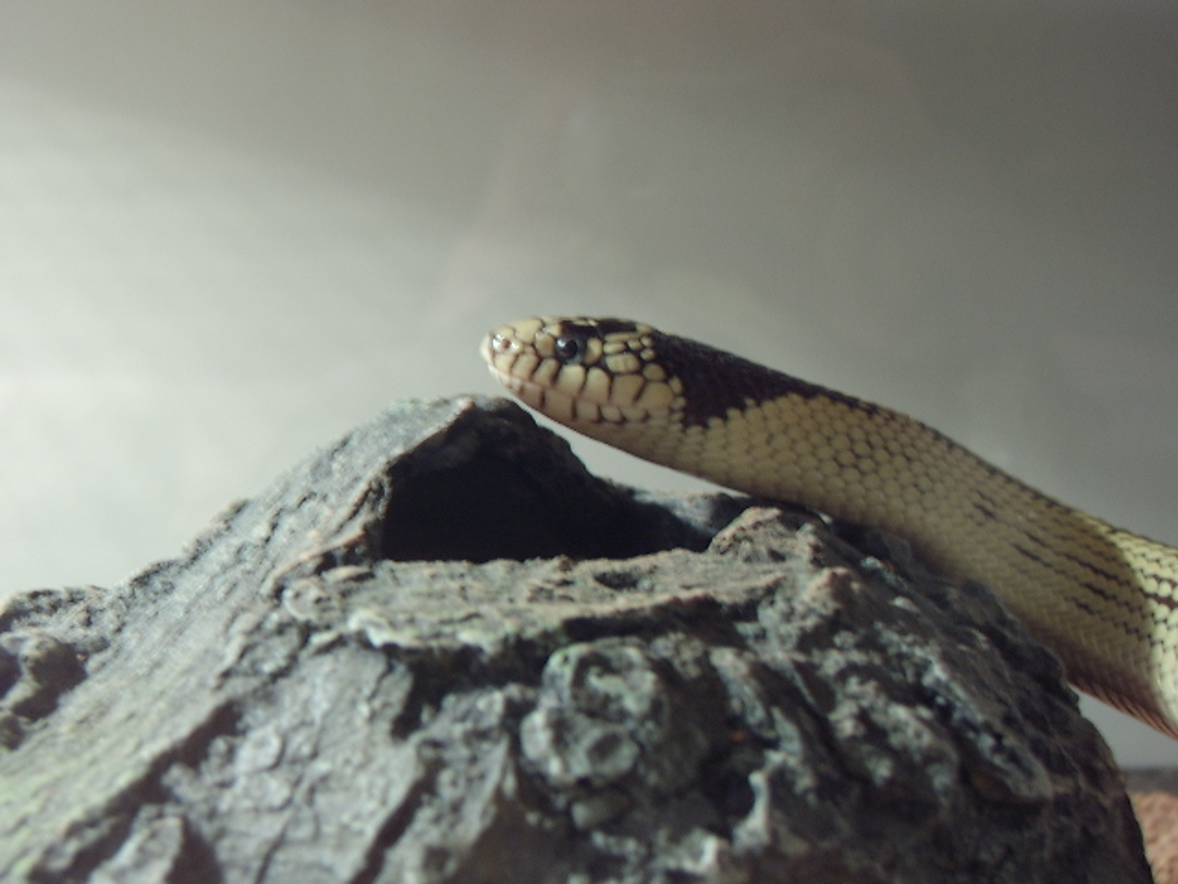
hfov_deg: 41.2
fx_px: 1565
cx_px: 589
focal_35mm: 46
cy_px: 442
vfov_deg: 31.5
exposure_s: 1/3
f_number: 3.5
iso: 100
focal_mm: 11.93
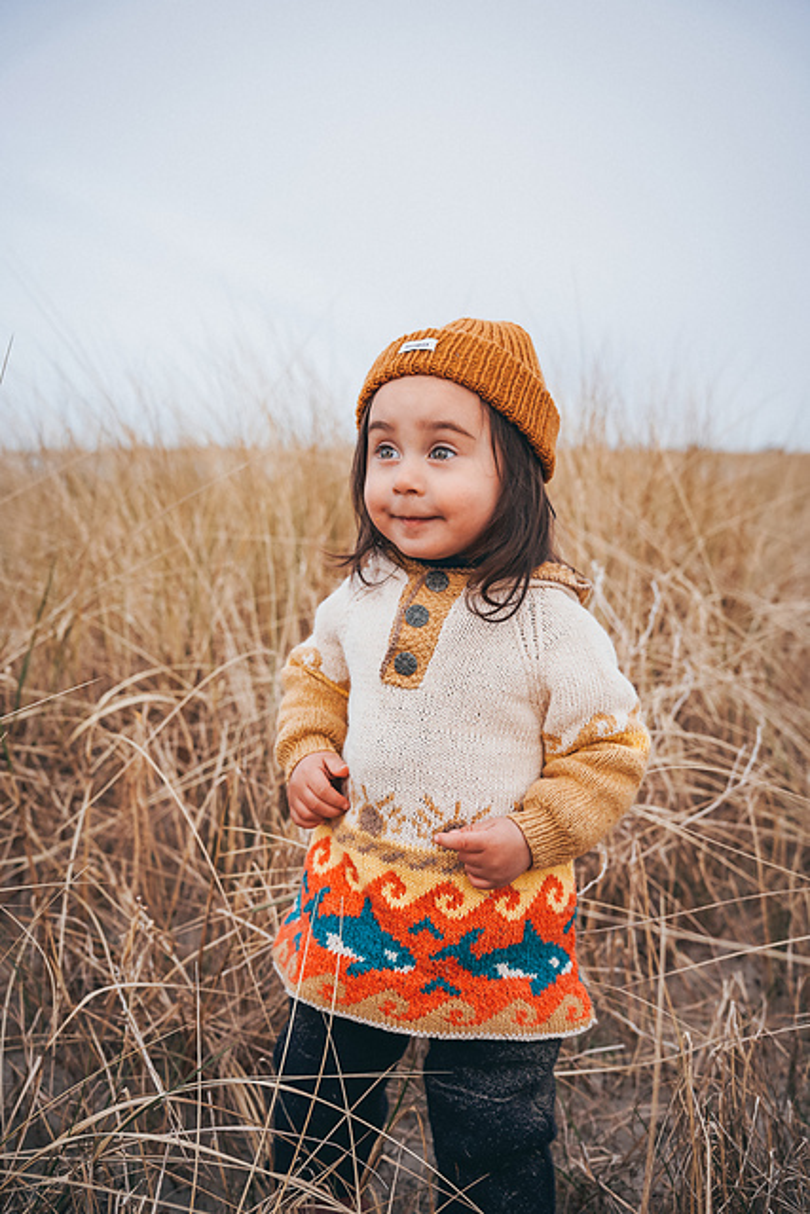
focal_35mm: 40
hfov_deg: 33.6
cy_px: 607
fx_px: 1342
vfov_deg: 48.7
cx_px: 405
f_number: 4.5
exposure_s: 1/500
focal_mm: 39.8
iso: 100
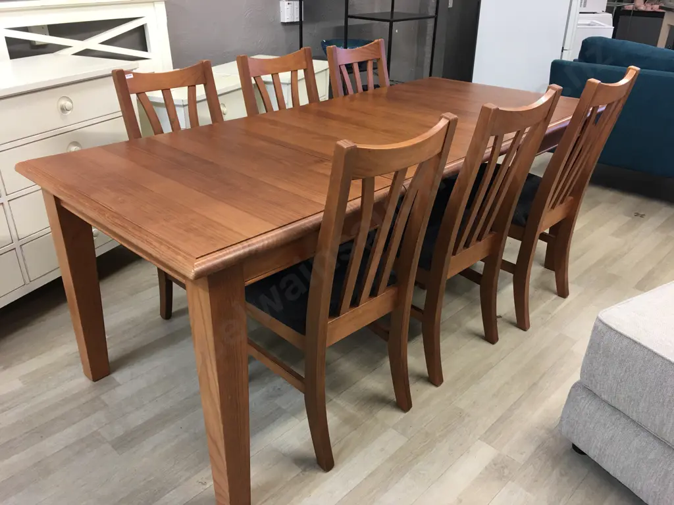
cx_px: 337
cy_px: 252
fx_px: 565
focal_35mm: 29
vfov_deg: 48.2
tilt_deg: -25.2
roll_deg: -1.4
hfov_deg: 61.7
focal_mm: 4.15
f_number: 2.2
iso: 40
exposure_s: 1/17
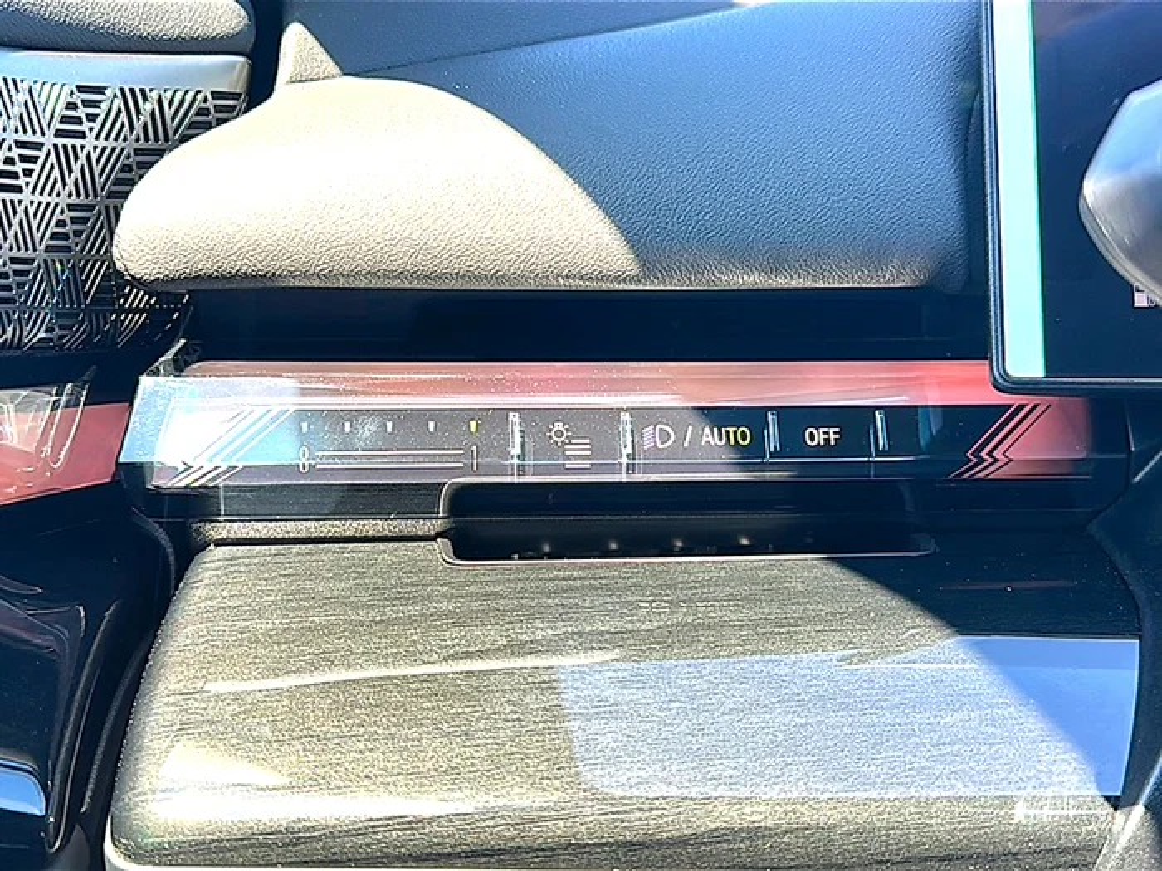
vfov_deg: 39.7
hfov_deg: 51.4
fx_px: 1208
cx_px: 581
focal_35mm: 36
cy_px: 436
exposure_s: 1/141
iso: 64
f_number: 1.78
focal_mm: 6.86
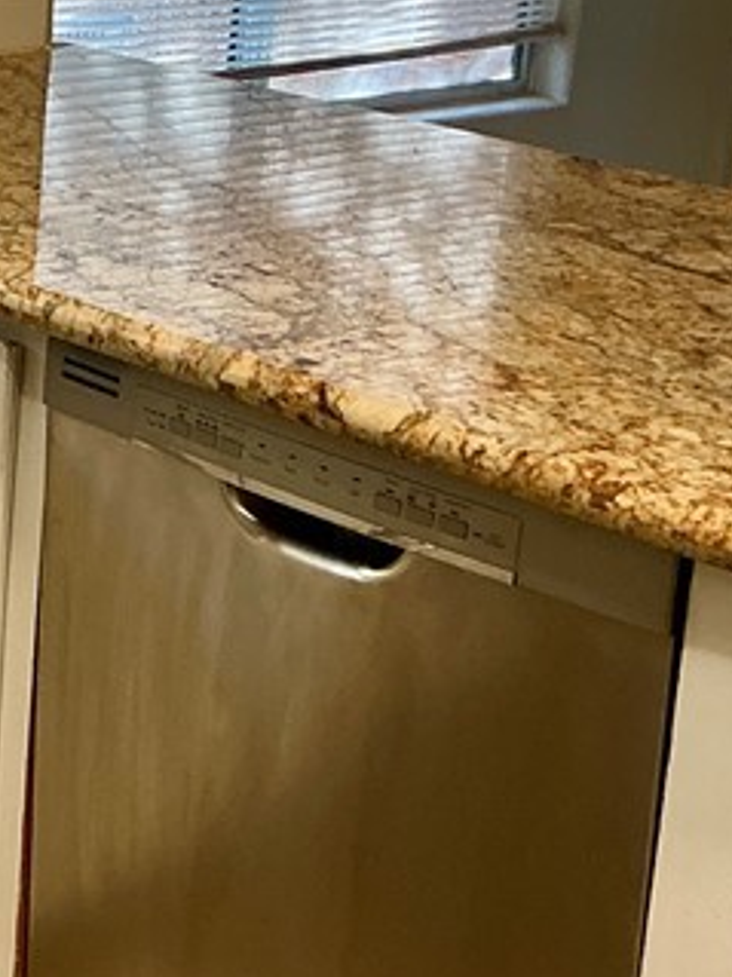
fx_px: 2624
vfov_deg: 20.9
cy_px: 233
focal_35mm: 93
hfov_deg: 14.9
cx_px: -328
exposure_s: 1/60
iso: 64
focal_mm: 3
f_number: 1.8
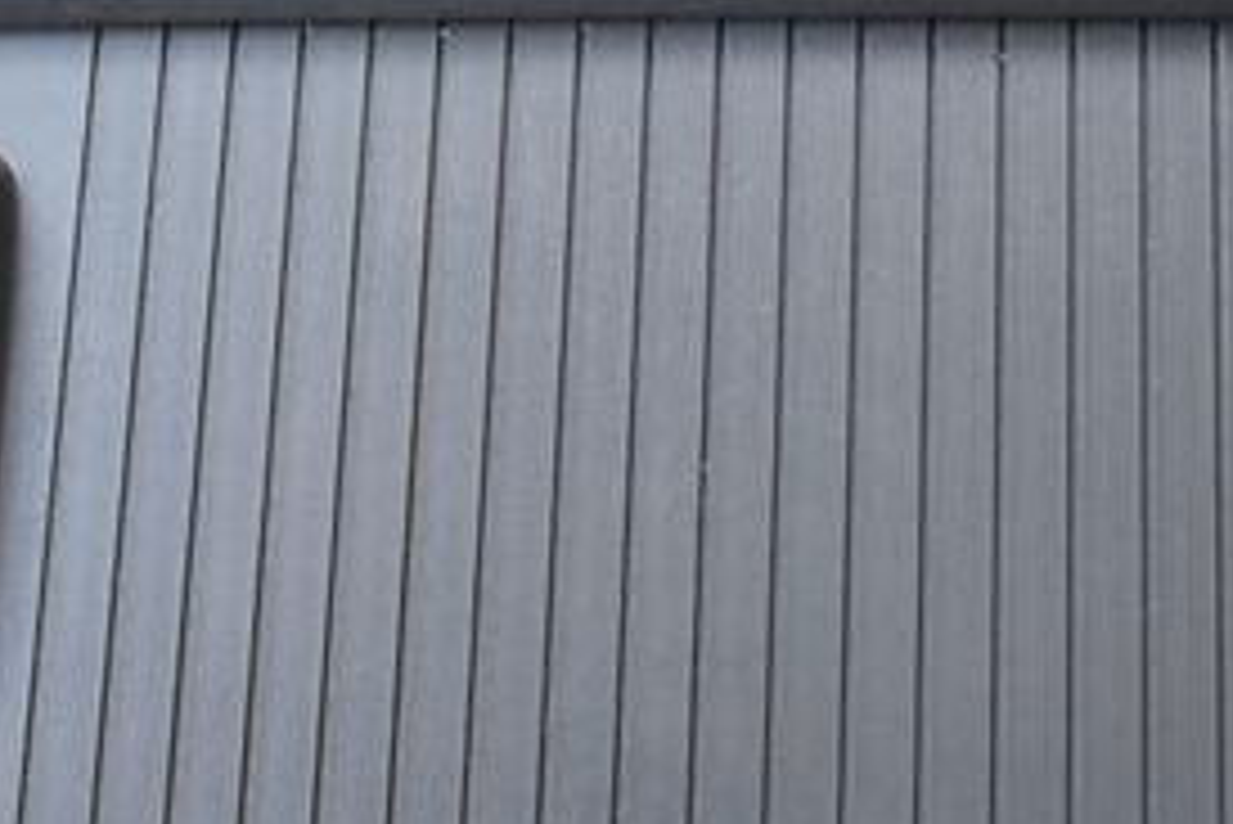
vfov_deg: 16.2
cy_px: 581
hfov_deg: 24.1
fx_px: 2878
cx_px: 824
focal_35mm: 84
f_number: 6.3
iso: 1600
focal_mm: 24
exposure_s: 1/15
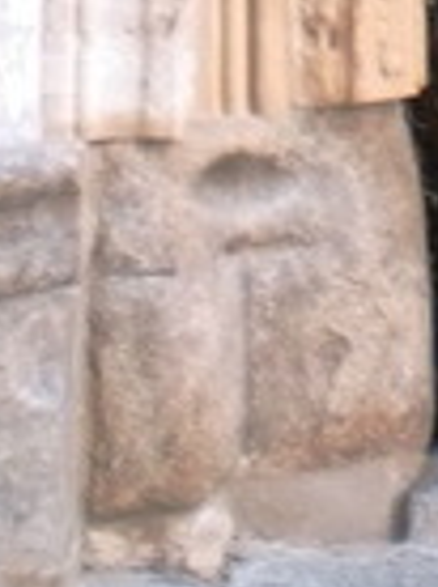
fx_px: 3249
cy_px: -817
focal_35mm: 192
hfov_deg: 7.4
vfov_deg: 9.3
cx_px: 844
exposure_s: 1/60
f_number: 3.1
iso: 250
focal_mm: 6.3
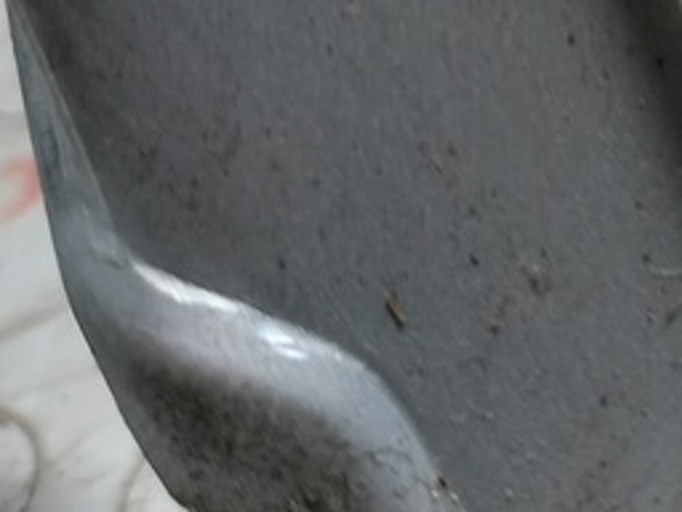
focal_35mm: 100
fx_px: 1970
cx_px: 1236
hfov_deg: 16.4
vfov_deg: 14.0
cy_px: -208
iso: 160
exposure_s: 1/33
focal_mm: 4.6
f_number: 2
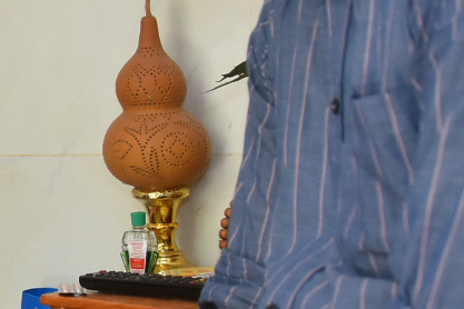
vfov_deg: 13.0
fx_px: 1353
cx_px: -357
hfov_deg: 16.5
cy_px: 172
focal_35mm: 105
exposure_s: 1/125
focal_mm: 18
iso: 900
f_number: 3.5
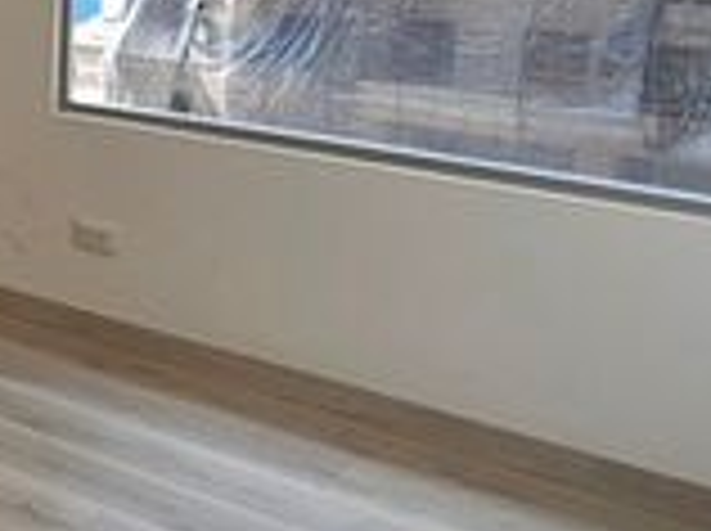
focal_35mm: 55
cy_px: 14
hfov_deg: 23.4
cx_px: -484
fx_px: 1128
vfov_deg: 25.3
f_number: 2.2
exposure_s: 1/284
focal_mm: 2.2
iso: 64
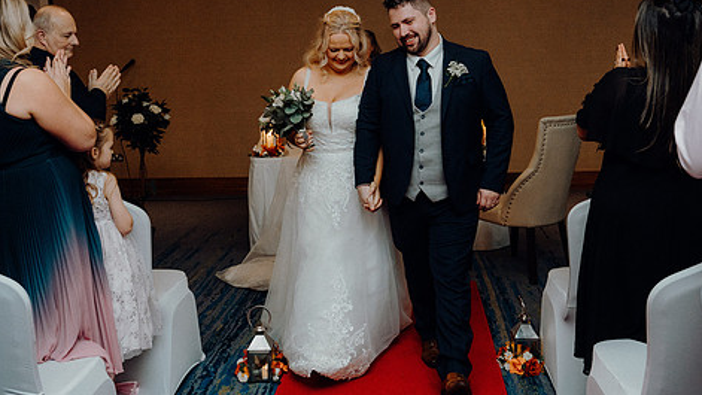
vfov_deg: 29.6
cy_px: 147
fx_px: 745
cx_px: 347
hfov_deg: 50.5
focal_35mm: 40
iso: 2500
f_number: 3.5
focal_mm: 31
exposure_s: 1/160
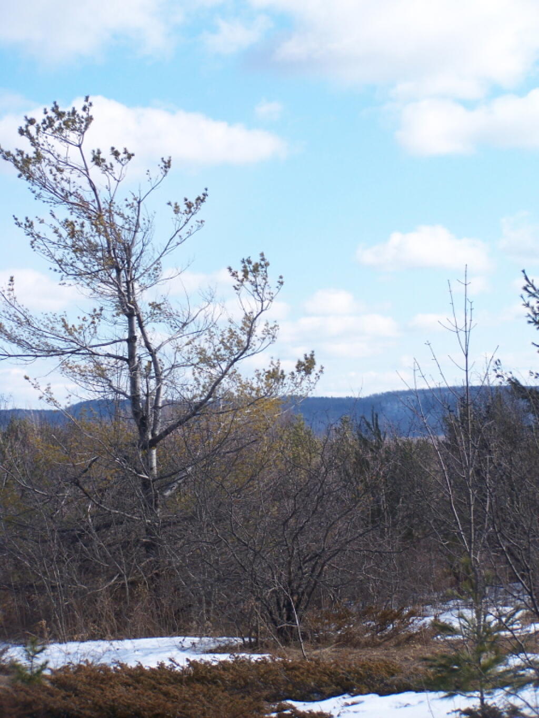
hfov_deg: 14.1
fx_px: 2180
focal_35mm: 105
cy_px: 359
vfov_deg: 18.7
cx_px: 270
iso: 80
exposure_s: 1/800
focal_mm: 17.5
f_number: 3.2
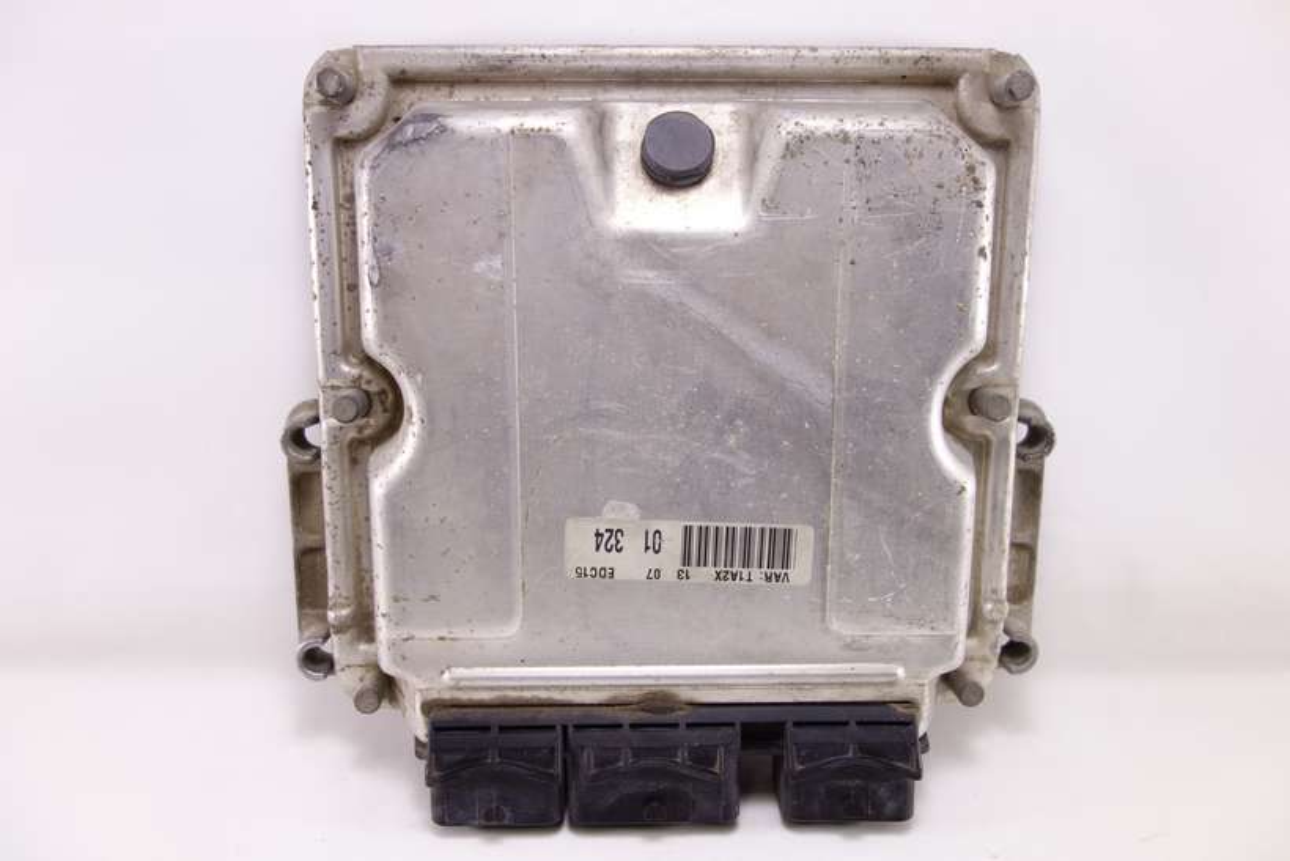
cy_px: 430
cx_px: 645
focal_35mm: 28
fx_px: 1003
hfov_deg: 65.5
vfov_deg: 46.4
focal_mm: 10.4
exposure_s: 1/100
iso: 125
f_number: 2
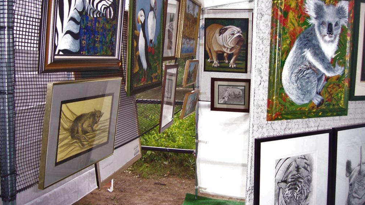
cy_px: 77
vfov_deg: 29.6
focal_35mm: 40
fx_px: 387
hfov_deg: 50.5
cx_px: 183
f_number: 3
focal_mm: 6
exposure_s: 1/60
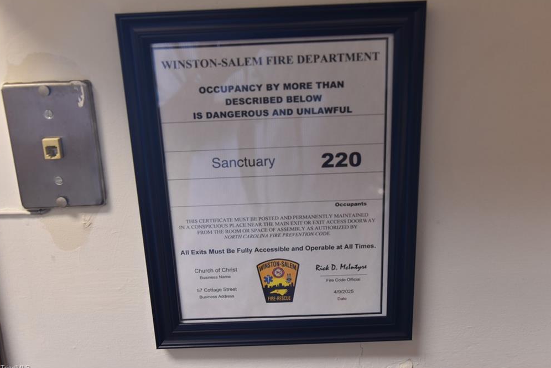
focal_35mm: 36
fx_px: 551
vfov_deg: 36.9
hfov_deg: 53.1
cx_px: 276
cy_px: 184
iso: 1250
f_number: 4.5
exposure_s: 1/80
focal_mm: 35
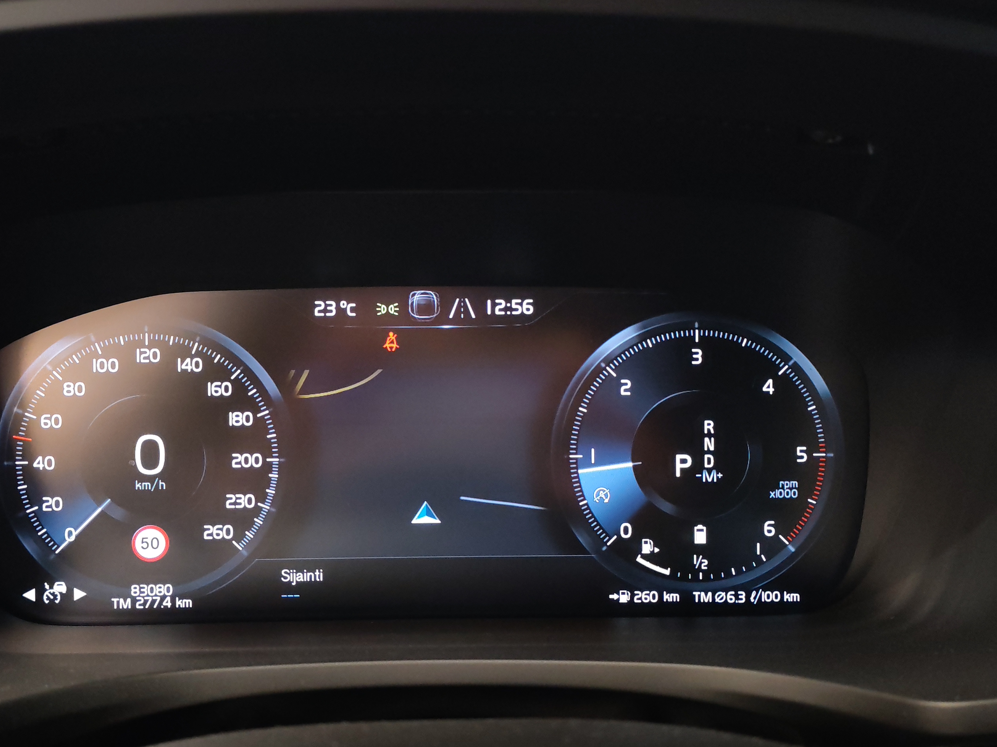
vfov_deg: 36.8
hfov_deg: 47.7
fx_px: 1123
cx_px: 431
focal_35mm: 39
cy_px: 410
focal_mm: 6.12
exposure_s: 1/33
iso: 2500
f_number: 1.9
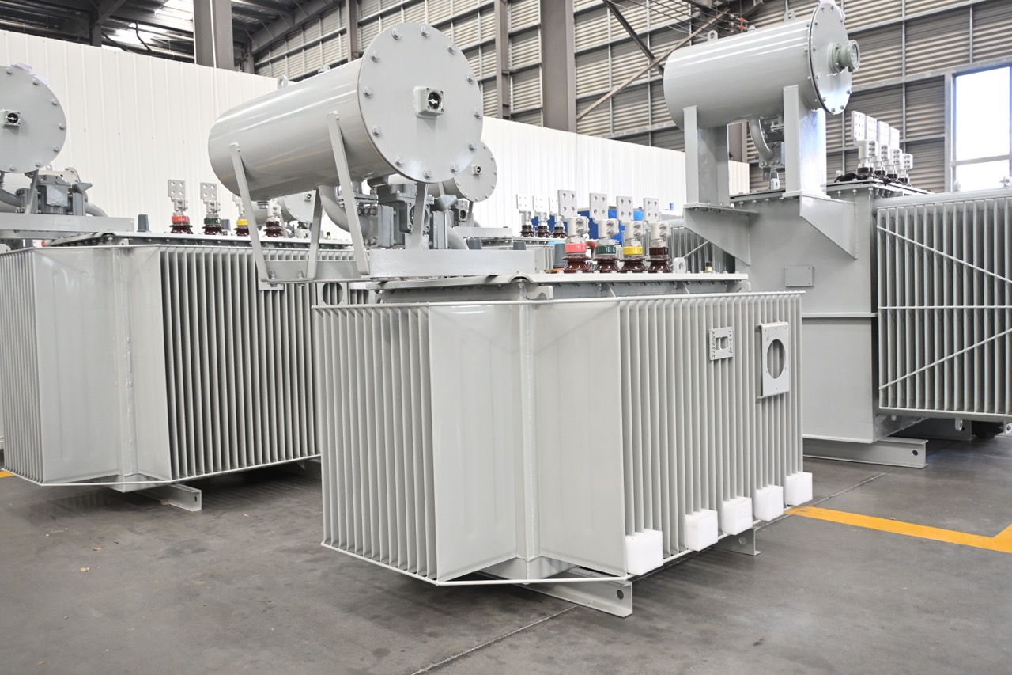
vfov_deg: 43.6
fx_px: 843
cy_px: 338
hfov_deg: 61.9
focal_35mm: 30
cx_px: 506
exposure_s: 1/200
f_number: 3.8
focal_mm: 20
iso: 800
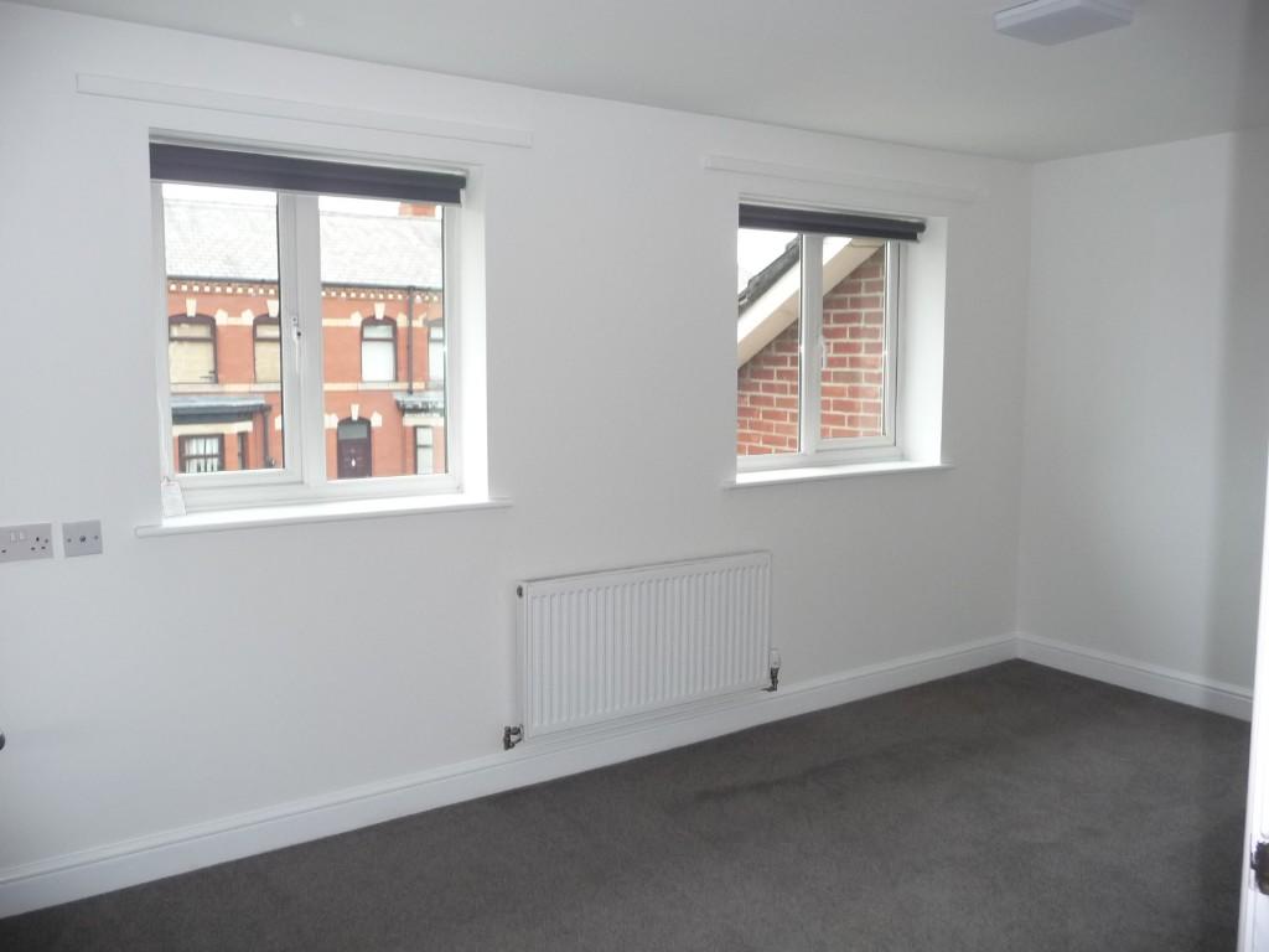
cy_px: 476
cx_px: 634
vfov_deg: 49.7
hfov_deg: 63.4
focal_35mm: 28
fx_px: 1026
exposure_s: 1/30
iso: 160
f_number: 3.3
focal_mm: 4.7
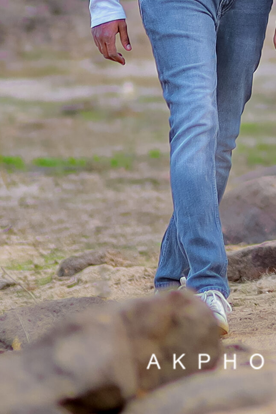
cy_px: -113
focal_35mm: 226
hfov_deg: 6.1
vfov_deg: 9.0
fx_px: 2599
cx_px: 284
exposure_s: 1/200
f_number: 2.5
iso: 160
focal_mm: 85
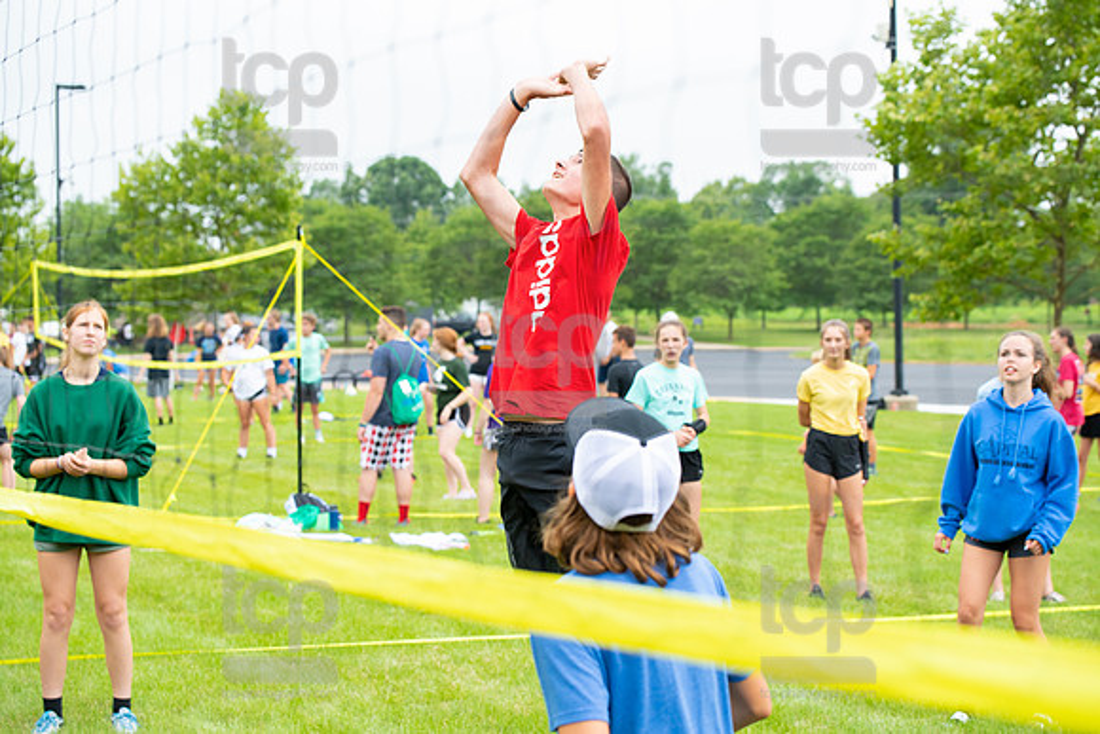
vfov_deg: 19.5
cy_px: 367
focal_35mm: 70
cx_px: 550
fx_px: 2139
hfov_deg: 28.8
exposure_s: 1/1000
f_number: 4.5
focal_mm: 70
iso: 640
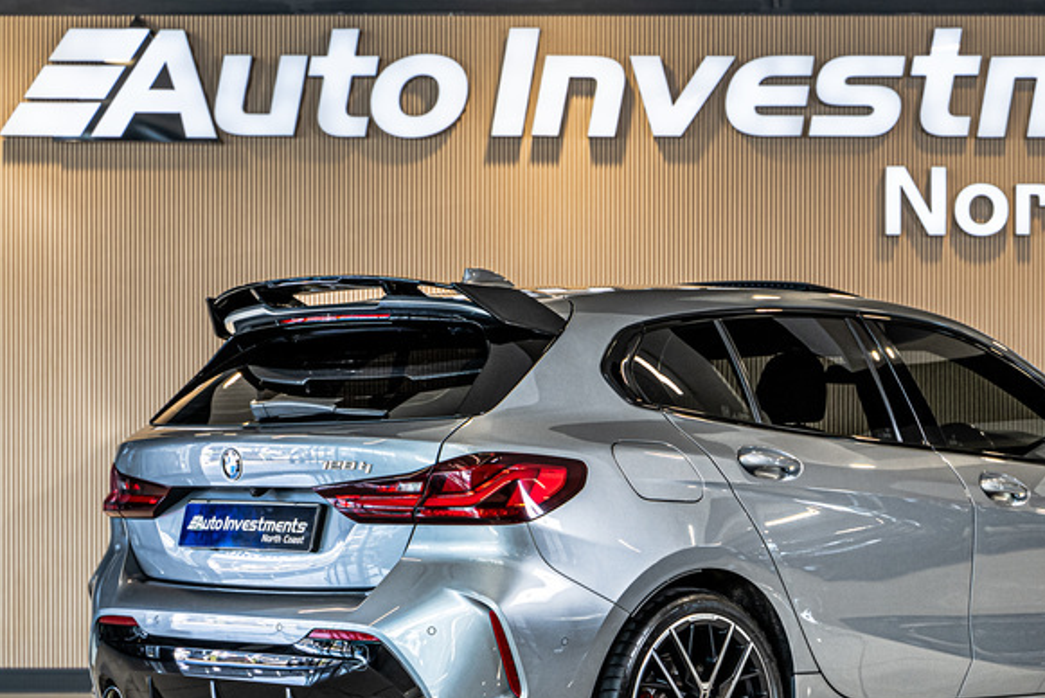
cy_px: 468
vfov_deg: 15.5
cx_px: 738
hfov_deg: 23.0
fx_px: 2556
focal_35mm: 88
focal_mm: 50
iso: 500
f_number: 4
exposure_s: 1/125
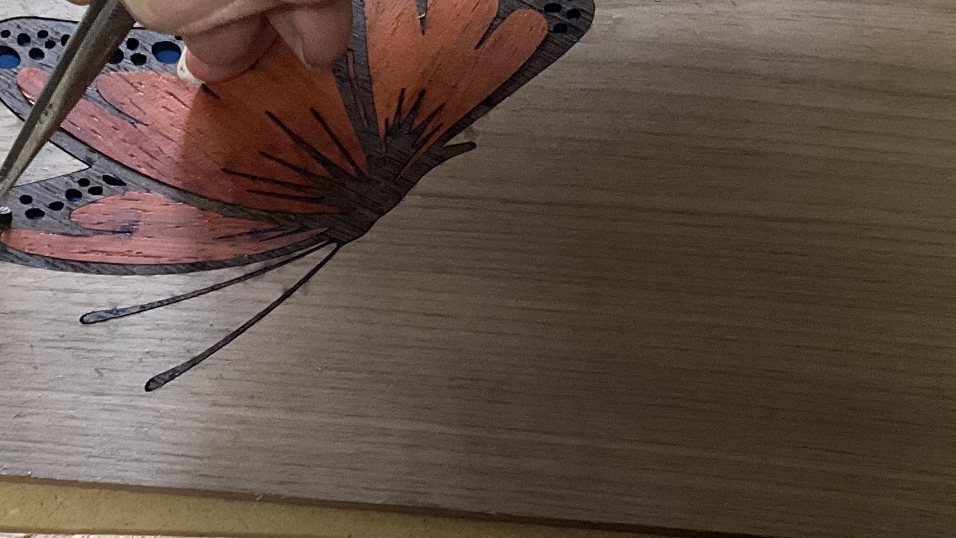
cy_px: 241
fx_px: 1977
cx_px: 395
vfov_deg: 15.5
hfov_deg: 27.1
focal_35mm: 78
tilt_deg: -60.9
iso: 125
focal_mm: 3
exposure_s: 1/60
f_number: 1.8
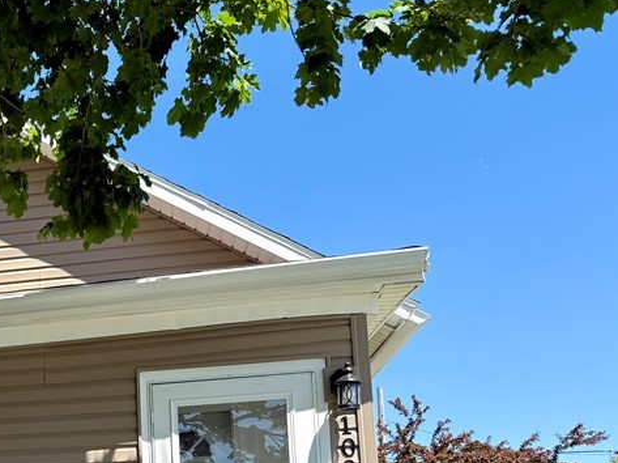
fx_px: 928
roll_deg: +1.2
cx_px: -34
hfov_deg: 33.0
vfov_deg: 26.2
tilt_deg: +6.7
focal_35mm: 52
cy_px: 488
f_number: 1.78
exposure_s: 1/2232
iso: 80
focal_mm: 6.76
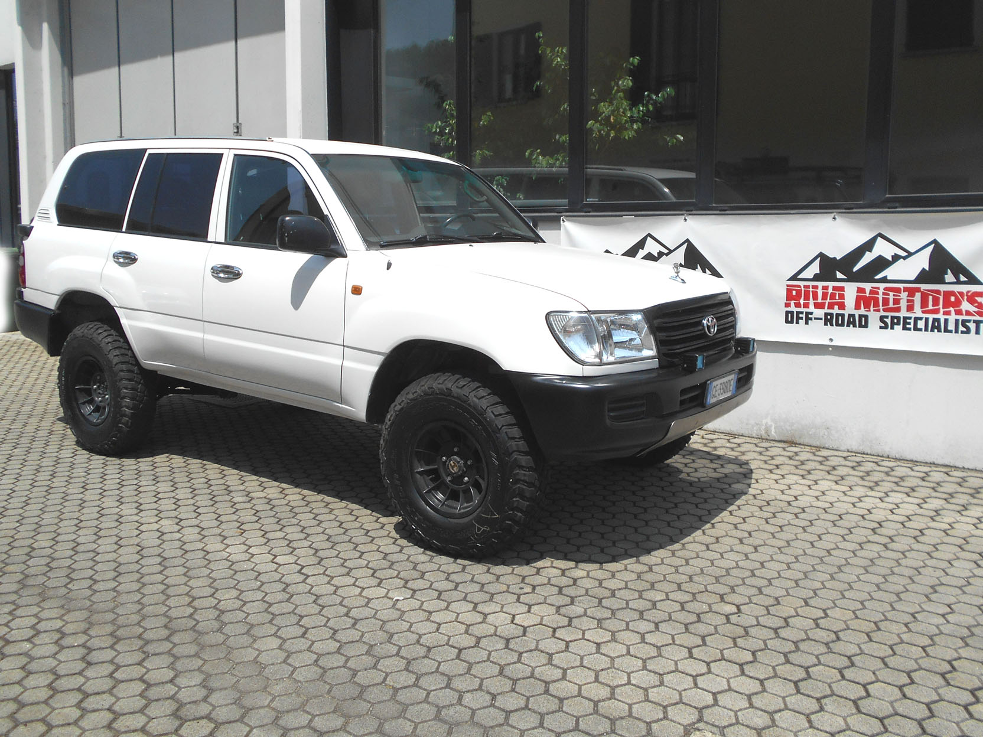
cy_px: 368
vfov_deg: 53.1
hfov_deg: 67.3
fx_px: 738
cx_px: 492
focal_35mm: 26
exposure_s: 1/320
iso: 80
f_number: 8
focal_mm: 4.6
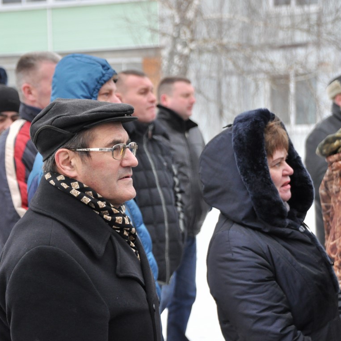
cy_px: 171
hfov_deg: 12.1
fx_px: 1612
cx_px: 105
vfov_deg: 12.1
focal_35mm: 145
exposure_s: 1/400
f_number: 5
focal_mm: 75
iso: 1000
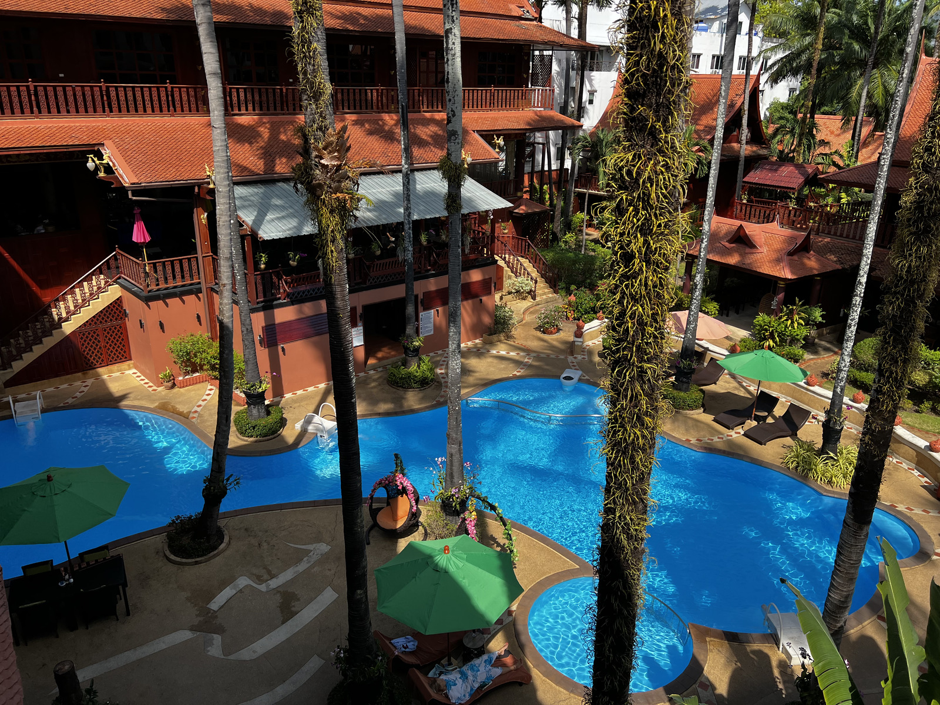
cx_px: 470
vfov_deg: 53.1
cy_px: 352
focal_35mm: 26
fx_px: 706
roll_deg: -1.1
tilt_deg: -21.5
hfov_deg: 67.3
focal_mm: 5.7
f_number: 1.5
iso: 50
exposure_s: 1/2762
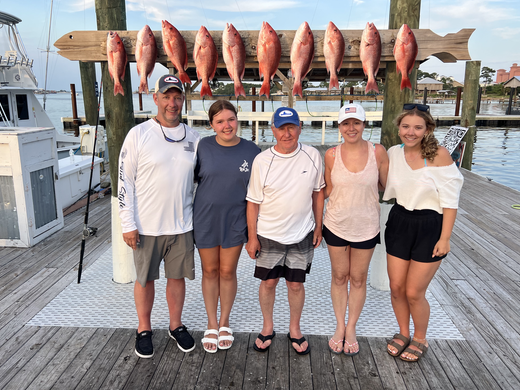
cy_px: 195
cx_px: 257
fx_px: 436
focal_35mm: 29
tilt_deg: -14.4
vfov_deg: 48.2
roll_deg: +0.4
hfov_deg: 61.7
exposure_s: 1/639
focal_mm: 5.7
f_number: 1.5
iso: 50
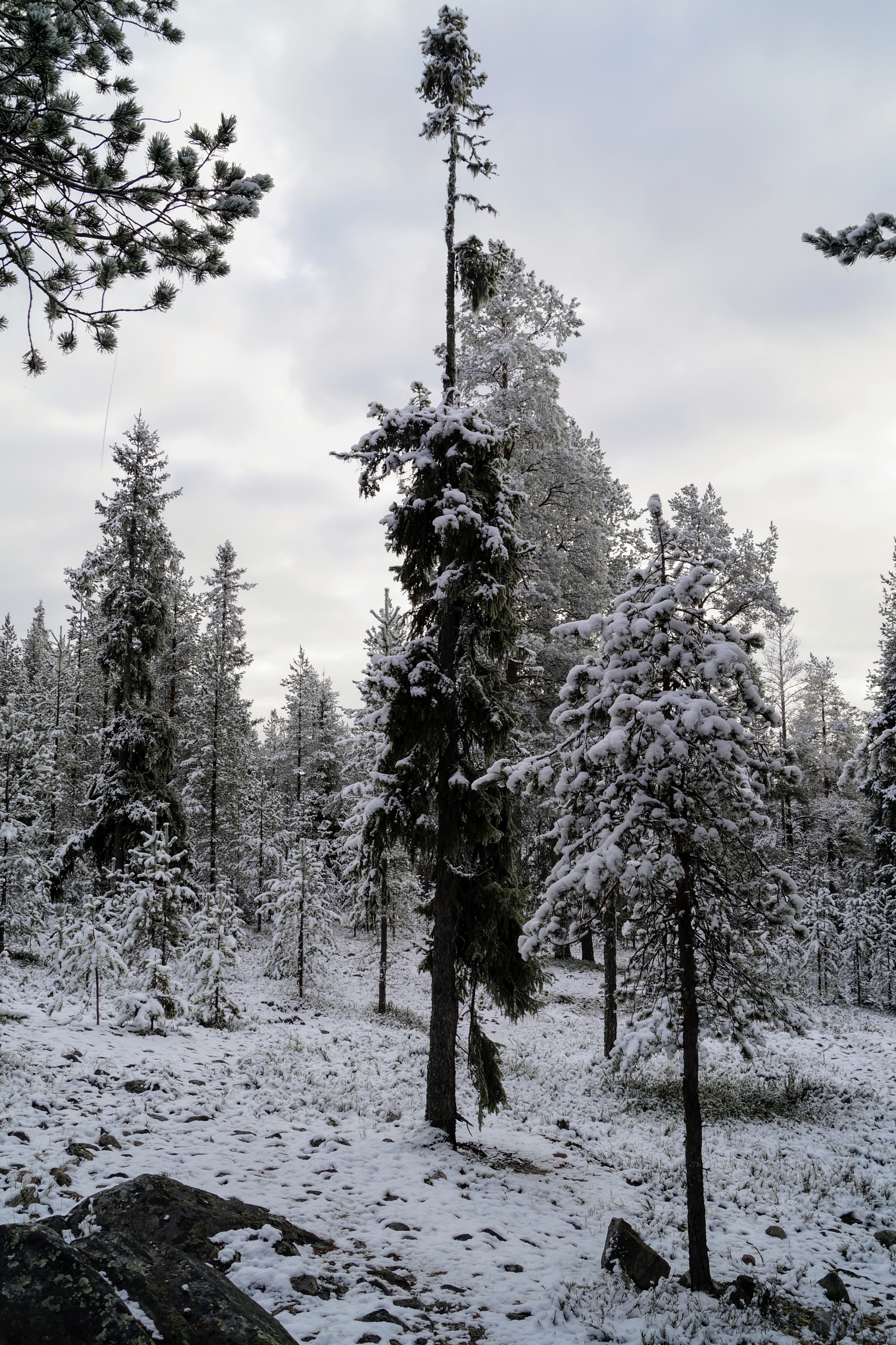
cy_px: 672
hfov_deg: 43.6
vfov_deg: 62.0
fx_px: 1121
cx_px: 448
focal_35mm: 30
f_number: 8
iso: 100
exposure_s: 1/125
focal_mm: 20
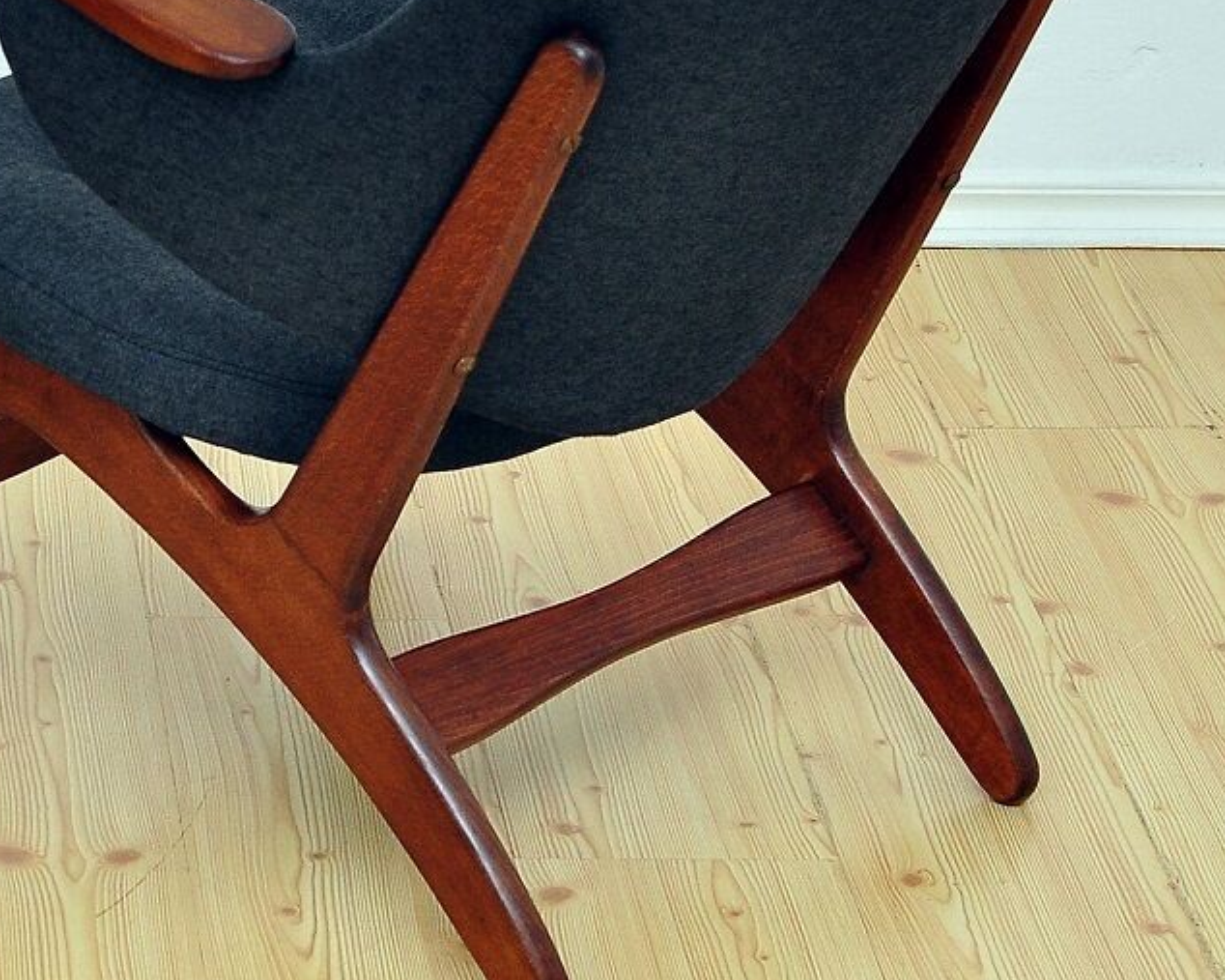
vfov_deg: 10.2
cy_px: 220
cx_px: -336
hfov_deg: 12.4
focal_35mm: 151
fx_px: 5490
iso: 400
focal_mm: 35
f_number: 5
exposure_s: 1/160
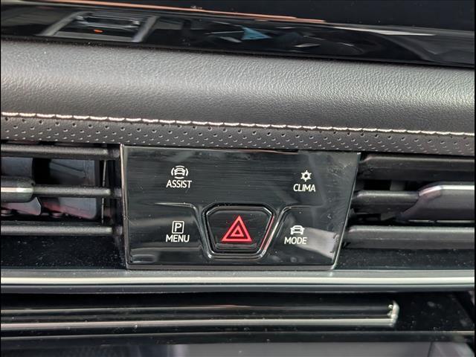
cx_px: 238
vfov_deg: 29.7
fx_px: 674
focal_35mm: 49
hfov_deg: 38.9
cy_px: 178
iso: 490
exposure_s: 1/71.9
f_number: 1.68
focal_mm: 6.9
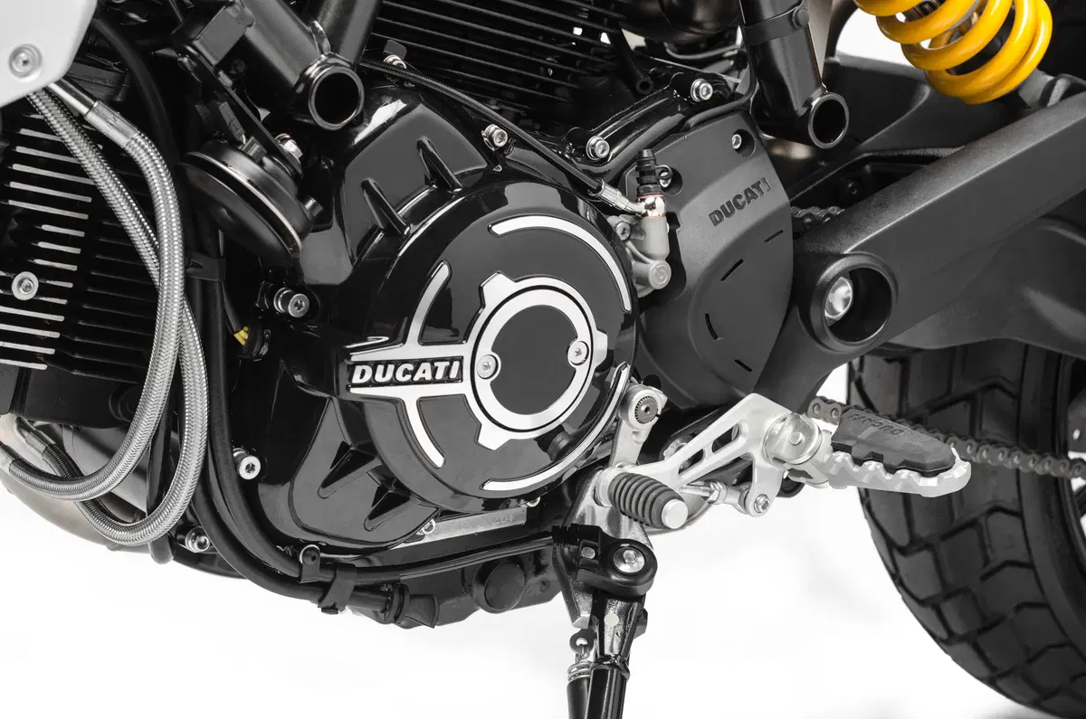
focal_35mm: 75
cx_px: 543
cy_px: 360
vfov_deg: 18.1
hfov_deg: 27.0
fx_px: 2258
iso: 200
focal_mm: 50
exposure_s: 1/80
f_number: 5.6
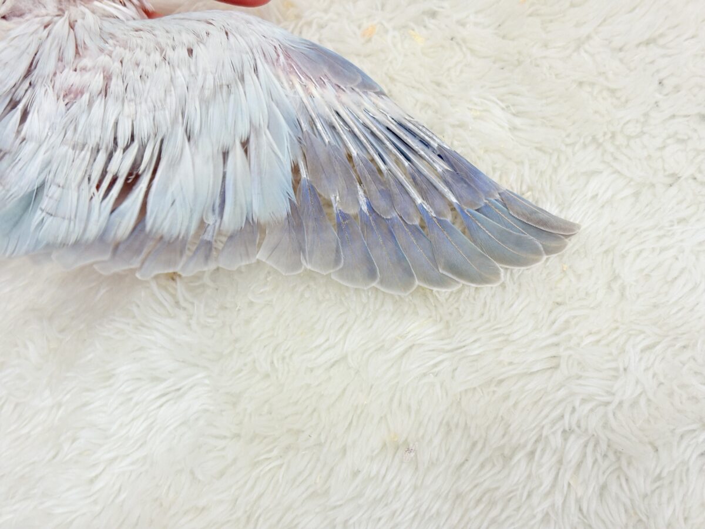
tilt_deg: -63.2
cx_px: 352
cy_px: 264
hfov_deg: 36.8
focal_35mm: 52
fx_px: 1059
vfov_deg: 28.0
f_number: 1.6
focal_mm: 5.96
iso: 40
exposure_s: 1/50
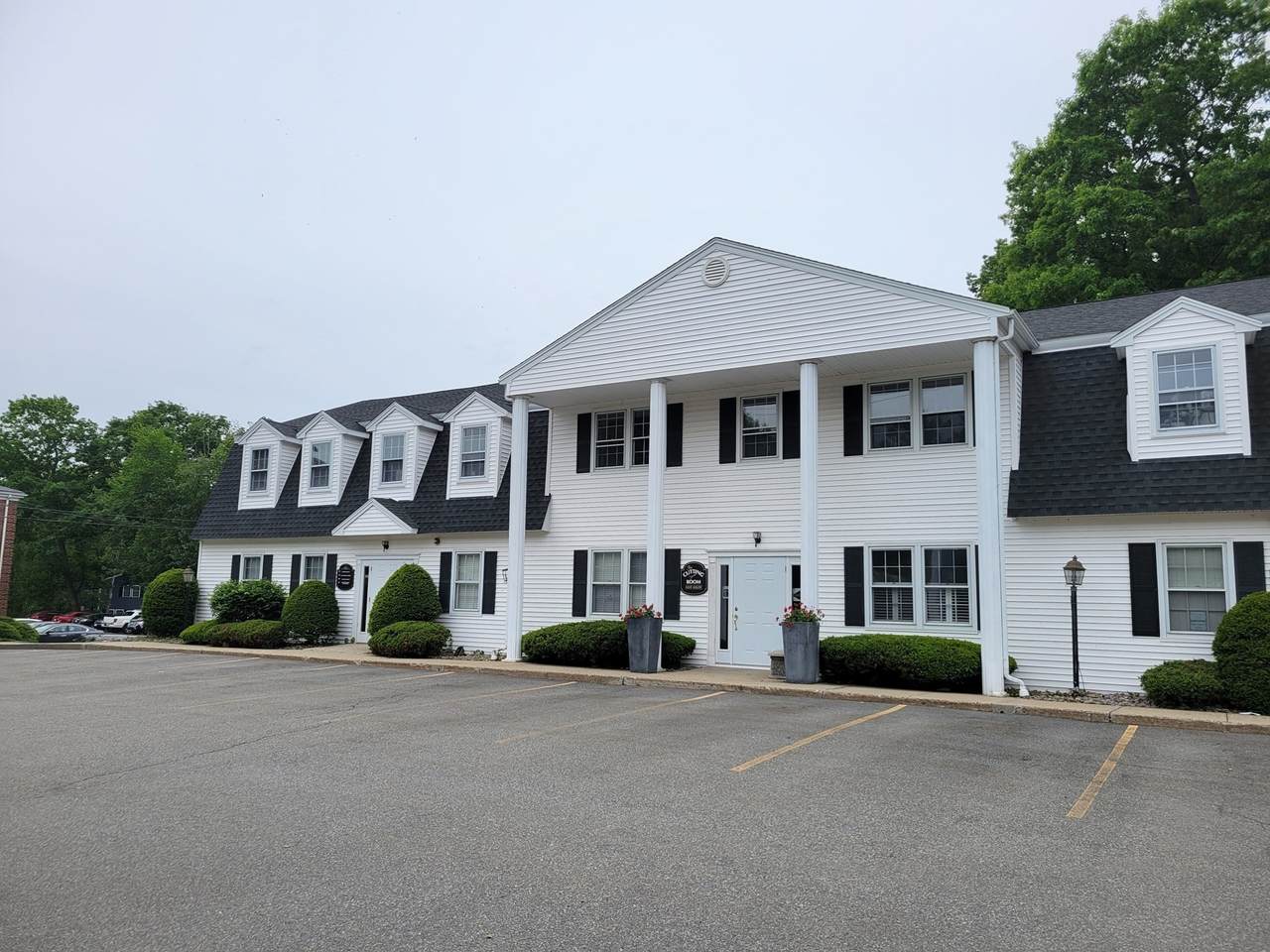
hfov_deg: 67.3
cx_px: 635
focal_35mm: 26
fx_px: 954
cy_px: 476
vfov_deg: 53.1
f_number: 1.8
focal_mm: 5.4
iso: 40
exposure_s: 1/2066
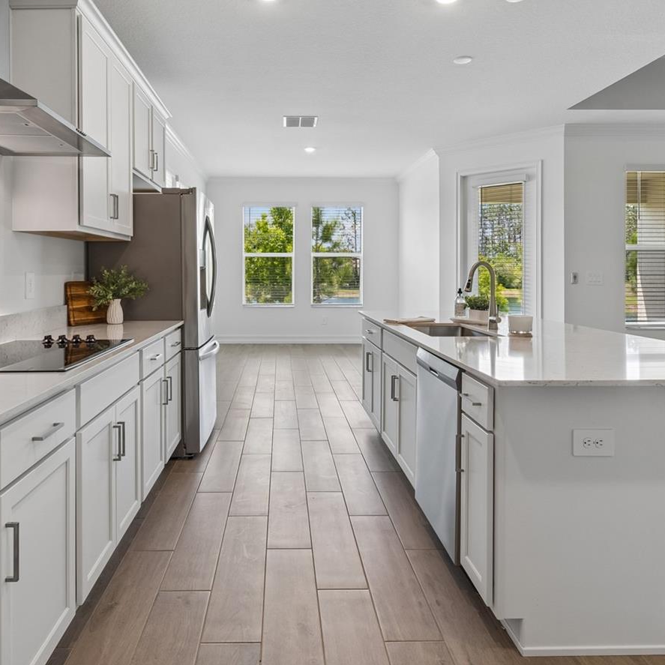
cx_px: 280
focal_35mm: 23
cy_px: 268
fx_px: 500
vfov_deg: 66.6
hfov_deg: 66.9
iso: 100
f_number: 7.1
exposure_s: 1/6
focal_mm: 10
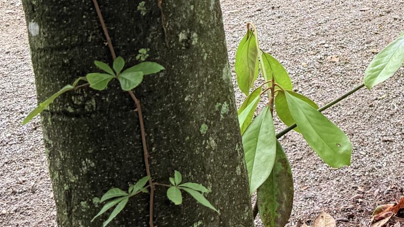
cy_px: -174
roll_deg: +0.8
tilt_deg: -13.0
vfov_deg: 12.6
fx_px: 943
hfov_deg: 22.8
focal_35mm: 88
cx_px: 442
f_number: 1.78
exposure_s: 1/176
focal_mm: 6.76
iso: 64
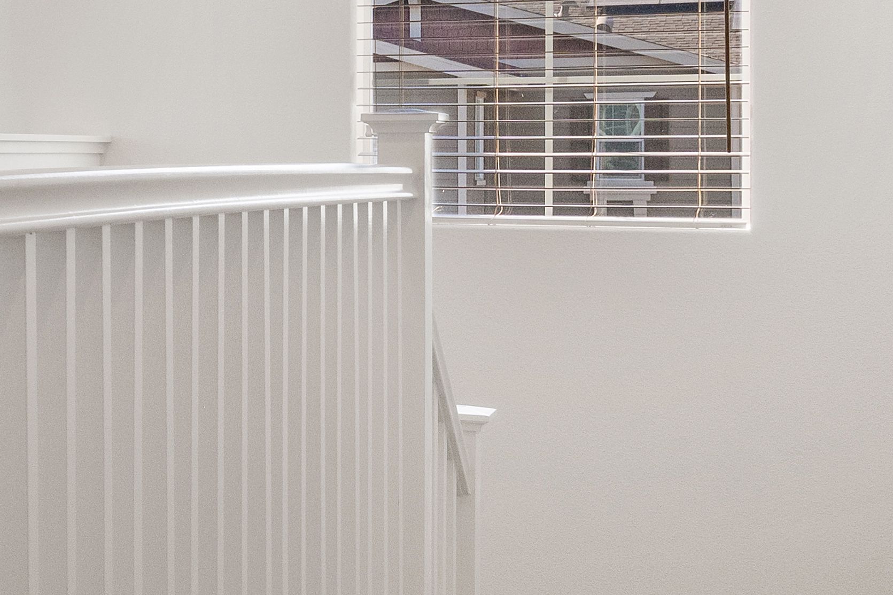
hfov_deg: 18.3
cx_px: -727
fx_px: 2145
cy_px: 165
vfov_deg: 15.7
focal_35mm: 86
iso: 400
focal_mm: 17.5
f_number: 9
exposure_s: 1/50
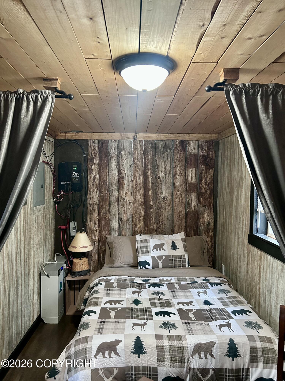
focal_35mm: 26
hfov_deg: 53.1
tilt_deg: -3.2
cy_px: 190
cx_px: 142
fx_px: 285
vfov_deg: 67.3
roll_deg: -1.2
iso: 500
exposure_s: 1/60
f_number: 1.5
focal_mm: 5.7
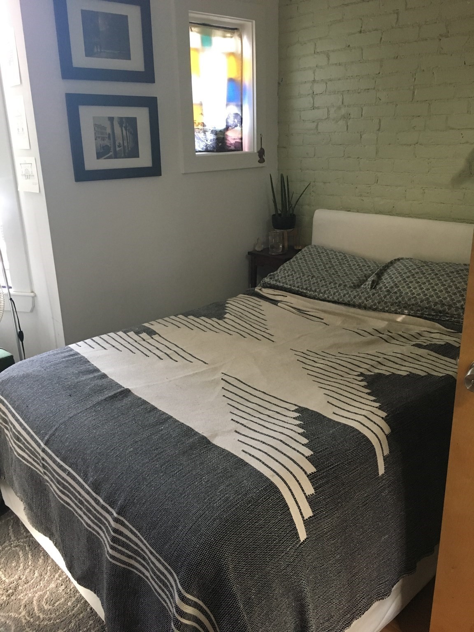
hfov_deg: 48.2
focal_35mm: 29
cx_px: 237
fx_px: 529
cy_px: 316
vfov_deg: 61.7
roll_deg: +1.3
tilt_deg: -19.1
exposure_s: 1/24
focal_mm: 4.15
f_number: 2.2
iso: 200
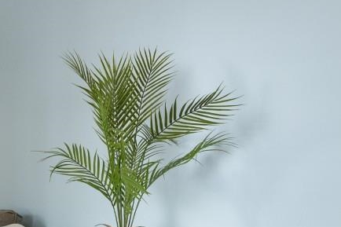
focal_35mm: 56
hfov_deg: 35.2
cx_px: 108
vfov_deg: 24.1
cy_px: 141
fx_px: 530
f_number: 4.5
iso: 100
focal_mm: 10
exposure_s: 1/5
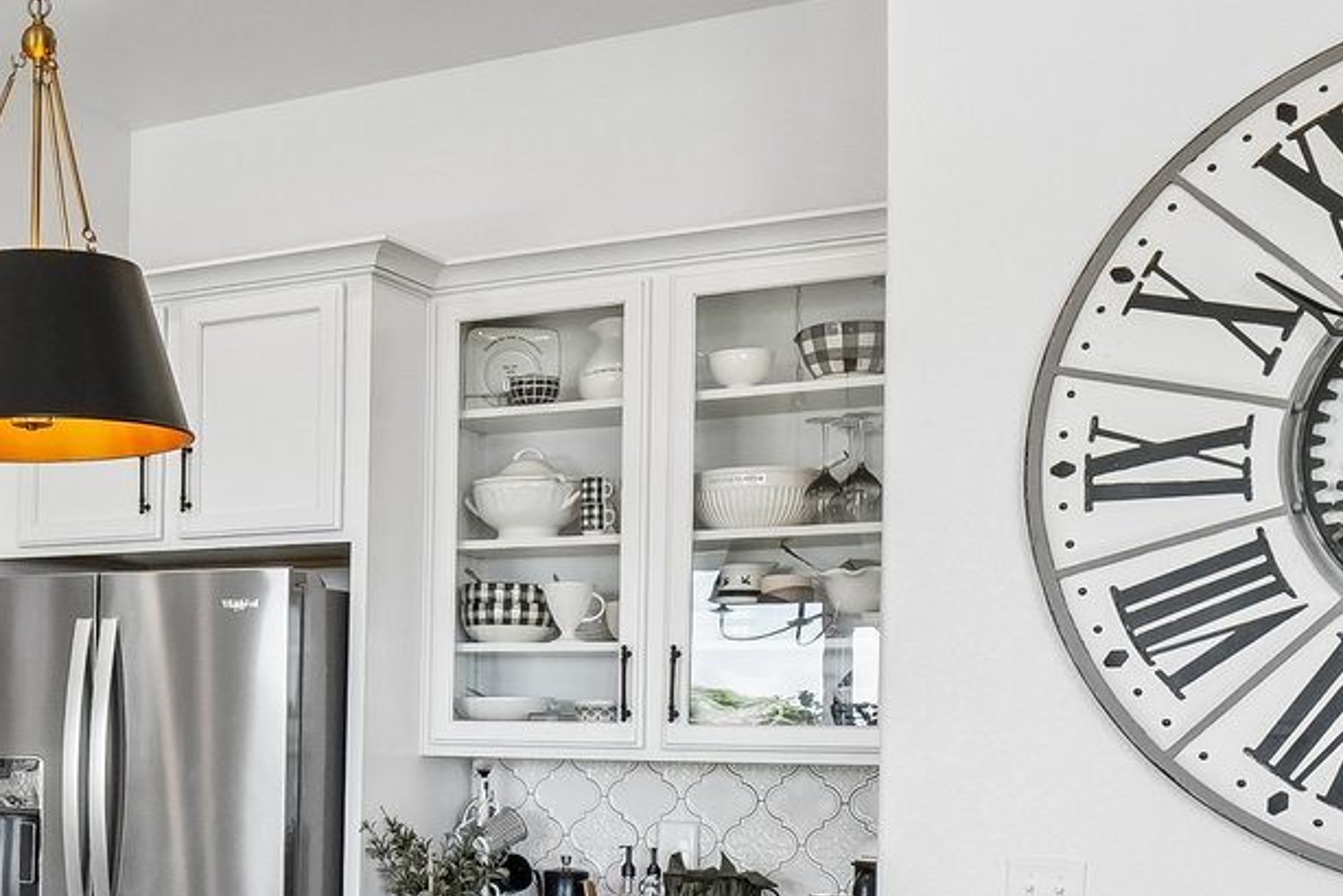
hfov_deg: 35.0
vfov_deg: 26.4
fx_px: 1866
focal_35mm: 50
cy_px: 753
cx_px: -72
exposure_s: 1/60
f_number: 8
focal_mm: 10
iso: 400
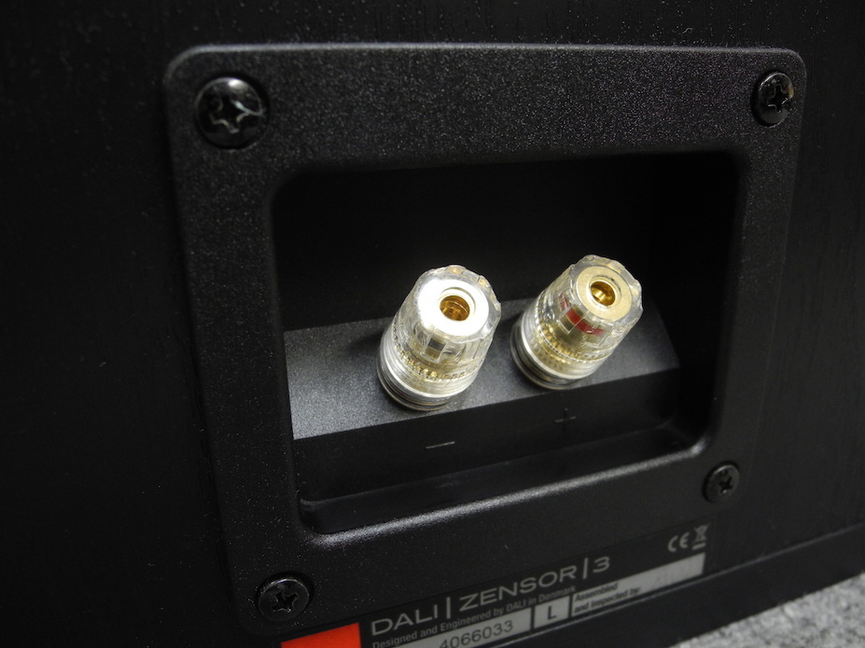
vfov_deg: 48.2
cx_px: 441
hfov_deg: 61.7
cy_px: 324
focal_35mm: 29
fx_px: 725
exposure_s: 1/30
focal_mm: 6
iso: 372
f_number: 2.8
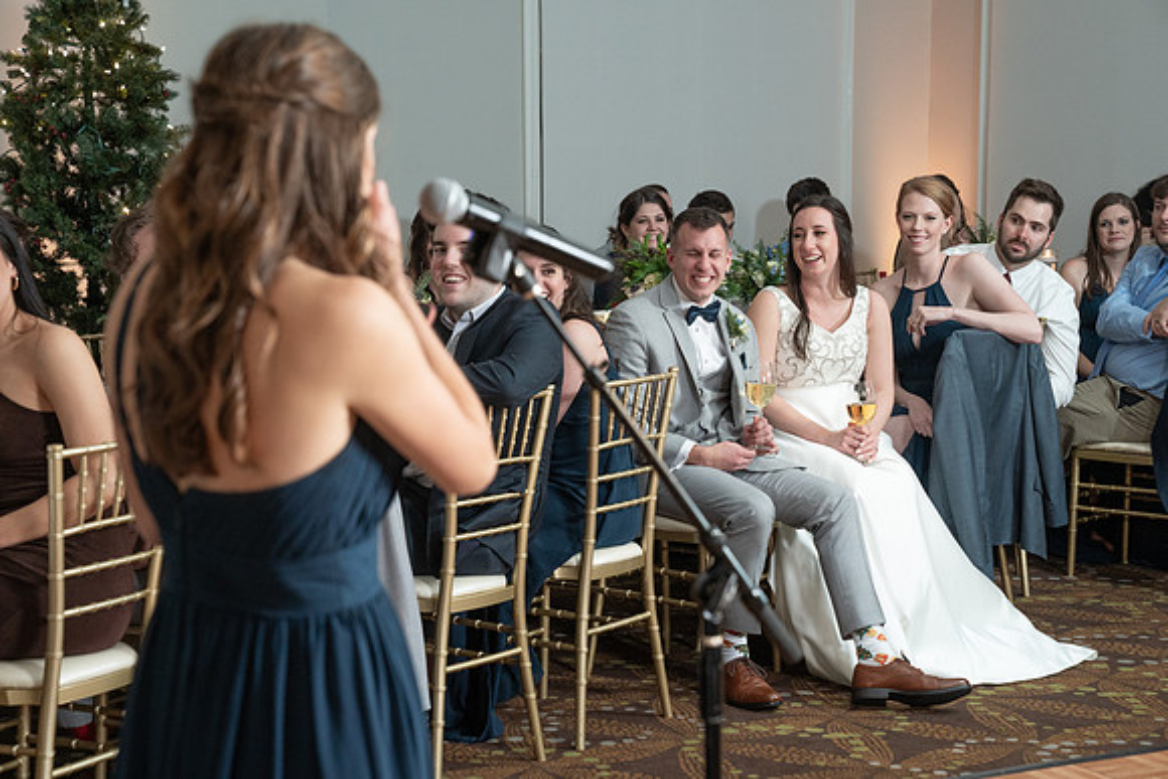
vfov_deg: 18.7
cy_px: 372
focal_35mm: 73
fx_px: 2371
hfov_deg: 27.7
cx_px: 558
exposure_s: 1/200
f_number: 5
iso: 2000
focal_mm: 70
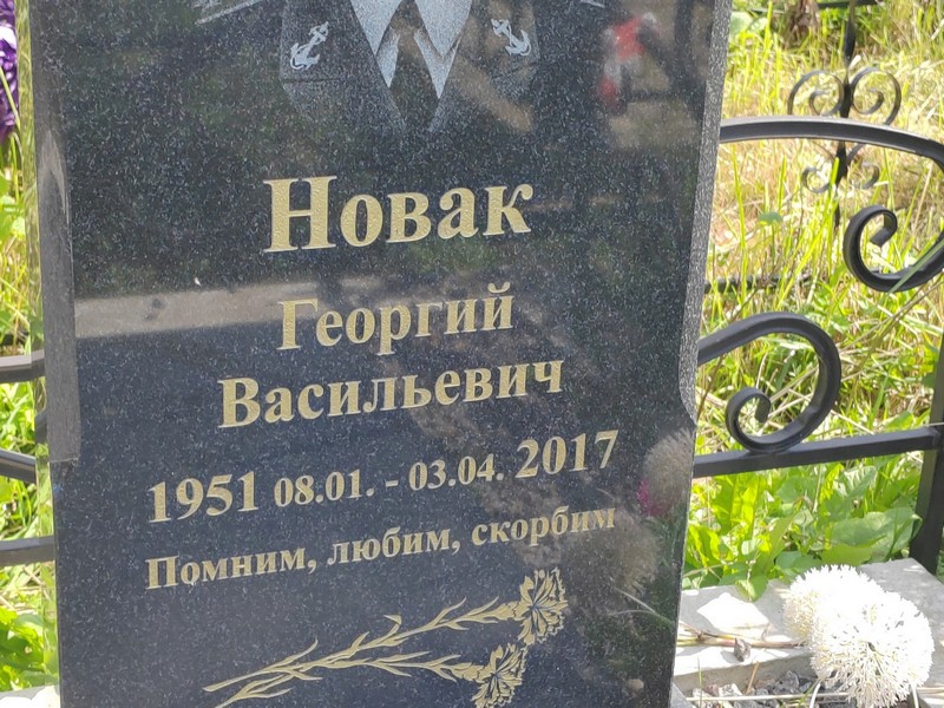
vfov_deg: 20.2
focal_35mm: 73
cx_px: 472
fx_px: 1991
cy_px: 354
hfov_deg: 26.7
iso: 100
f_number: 1.9
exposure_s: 1/370
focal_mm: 5.52
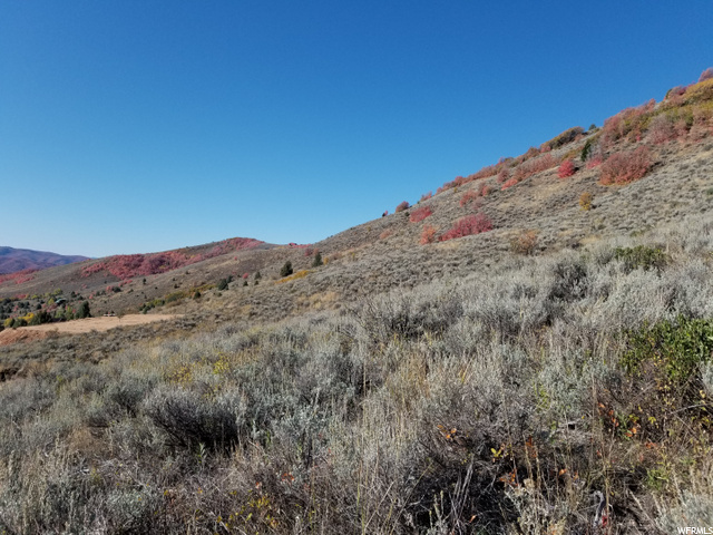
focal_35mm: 26
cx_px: 356
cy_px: 268
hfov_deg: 67.3
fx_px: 536
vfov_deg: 53.1
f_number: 1.7
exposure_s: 1/2608
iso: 50
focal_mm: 4.25
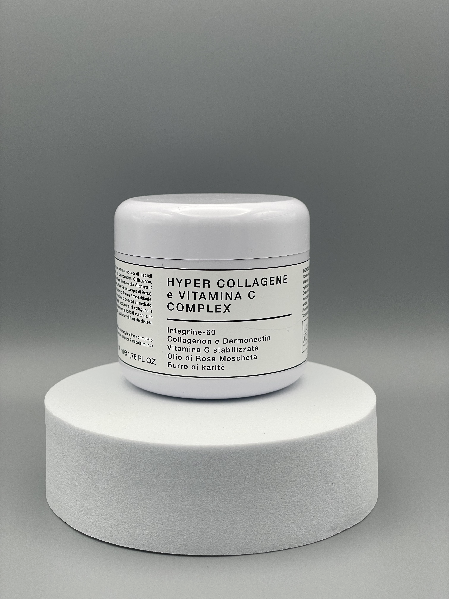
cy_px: 300
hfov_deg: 28.0
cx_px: 224
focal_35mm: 52
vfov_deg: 36.8
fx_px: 899
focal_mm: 6
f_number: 2
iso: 32
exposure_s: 1/100
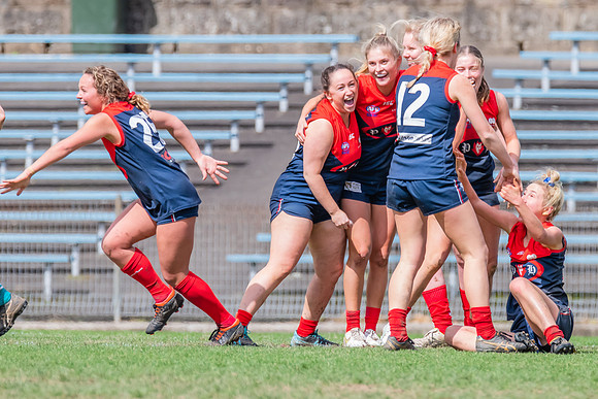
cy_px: 147
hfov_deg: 2.3
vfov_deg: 1.5
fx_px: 14848
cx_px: 346
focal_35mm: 894
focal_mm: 500
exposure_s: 1/1600
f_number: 9
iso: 800
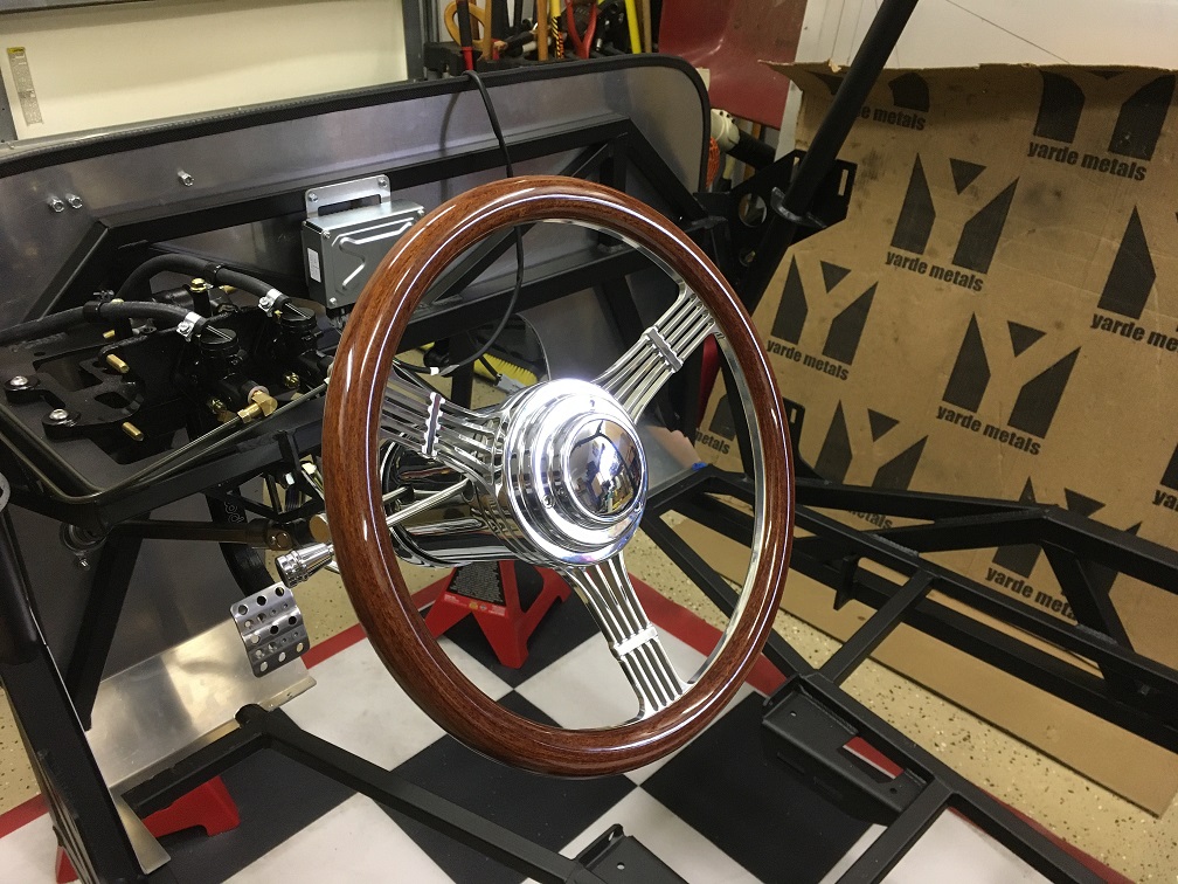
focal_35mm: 29
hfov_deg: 61.7
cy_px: 442
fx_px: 987
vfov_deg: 48.2
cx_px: 589
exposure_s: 1/30
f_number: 2.2
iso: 160
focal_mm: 4.15
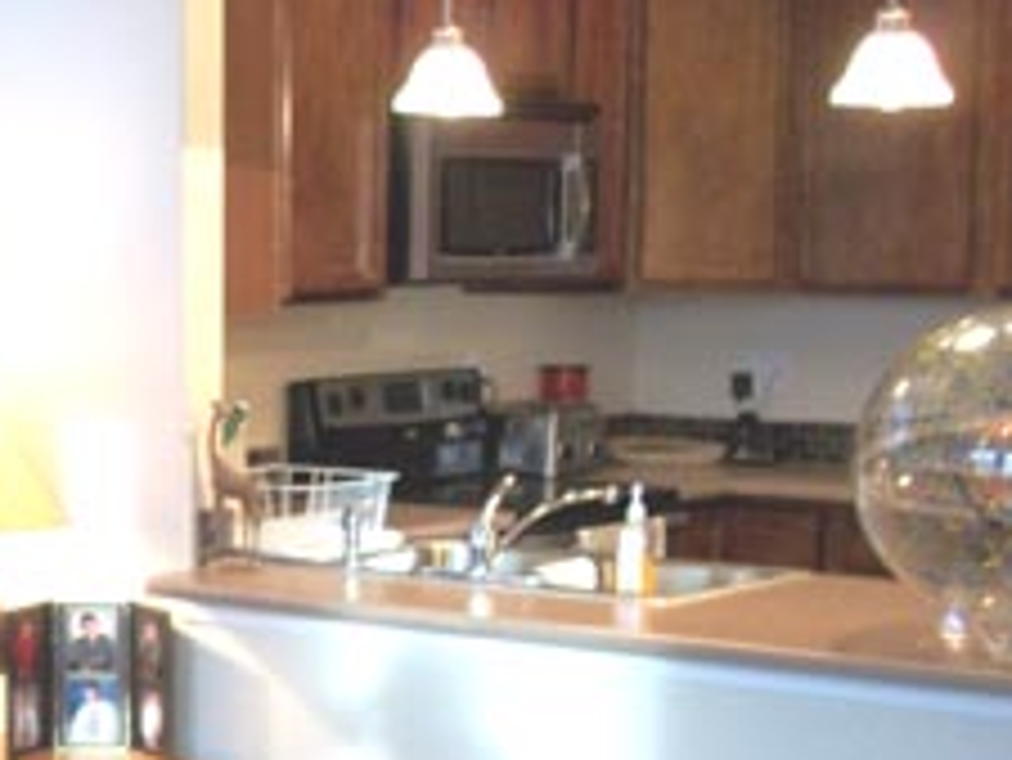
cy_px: 711
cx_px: 18
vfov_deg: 16.0
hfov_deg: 20.9
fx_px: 2662
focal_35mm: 91
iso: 160
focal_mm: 5.7
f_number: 2.9
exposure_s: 1/30
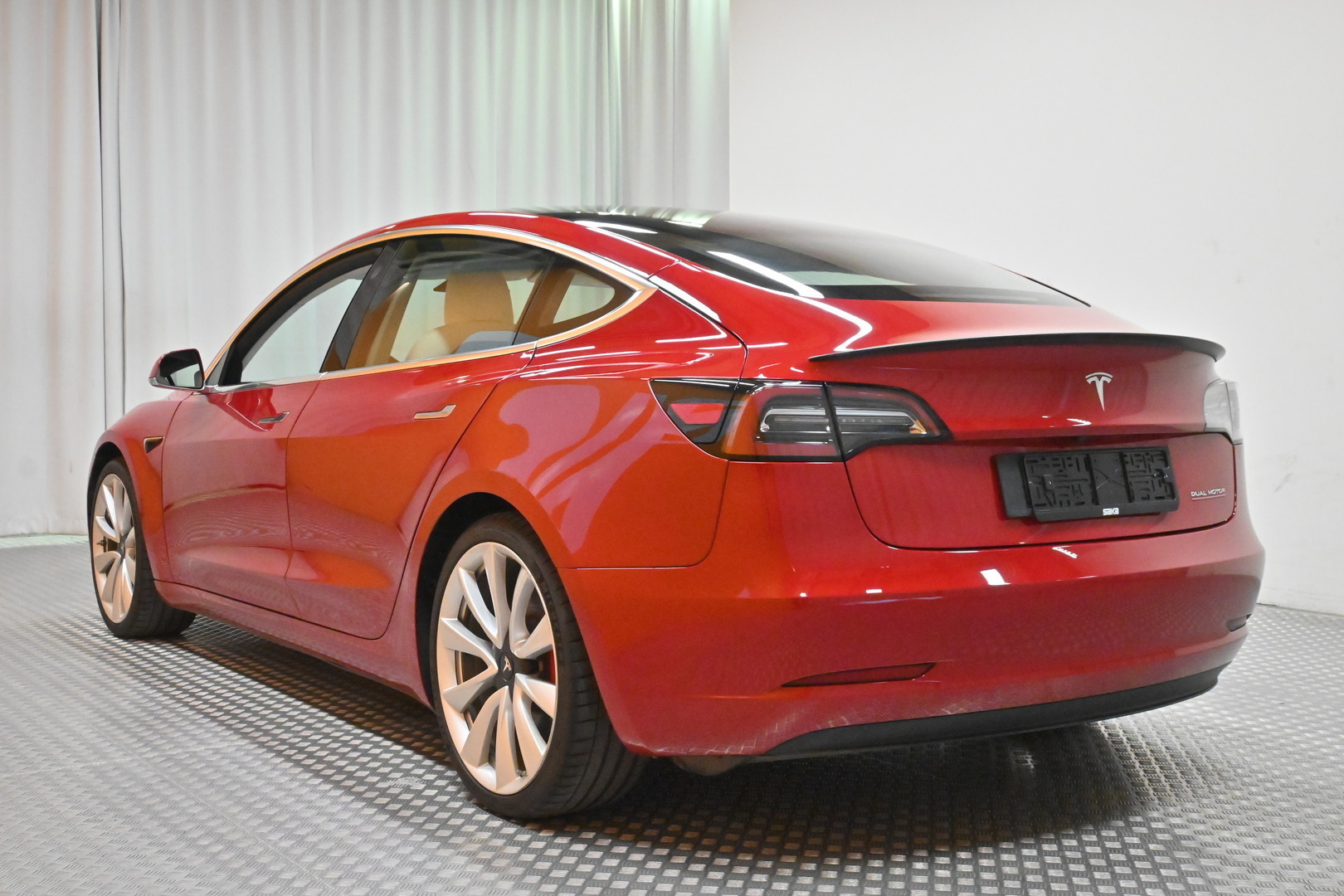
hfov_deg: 47.2
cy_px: 448
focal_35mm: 41
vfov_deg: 32.4
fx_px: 1540
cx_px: 672
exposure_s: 1/200
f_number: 7.1
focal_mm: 27.5
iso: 5000
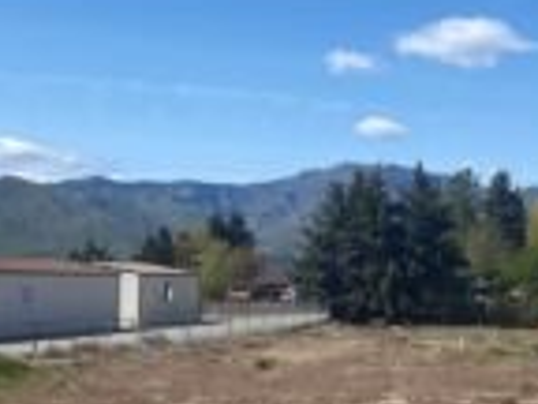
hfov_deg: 26.0
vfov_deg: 20.4
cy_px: 269
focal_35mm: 72
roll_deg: -0.8
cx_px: 501
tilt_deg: +0.5
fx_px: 1119
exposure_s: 1/3610
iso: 32
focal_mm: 4.25
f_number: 1.8
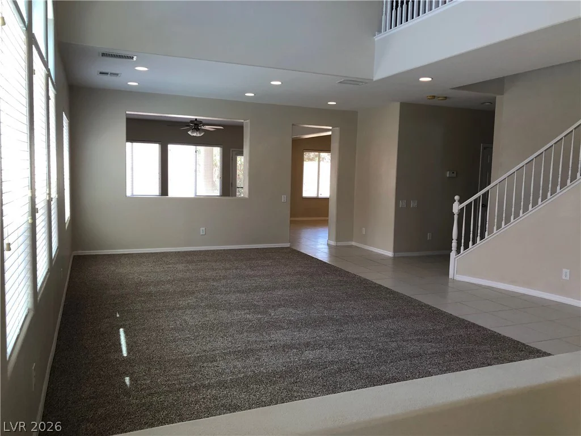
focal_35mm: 28
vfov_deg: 49.7
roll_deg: -1.0
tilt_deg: -5.9
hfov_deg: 63.4
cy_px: 218
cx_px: 290
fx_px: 470
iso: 25
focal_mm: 3.99
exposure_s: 1/40
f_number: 1.8
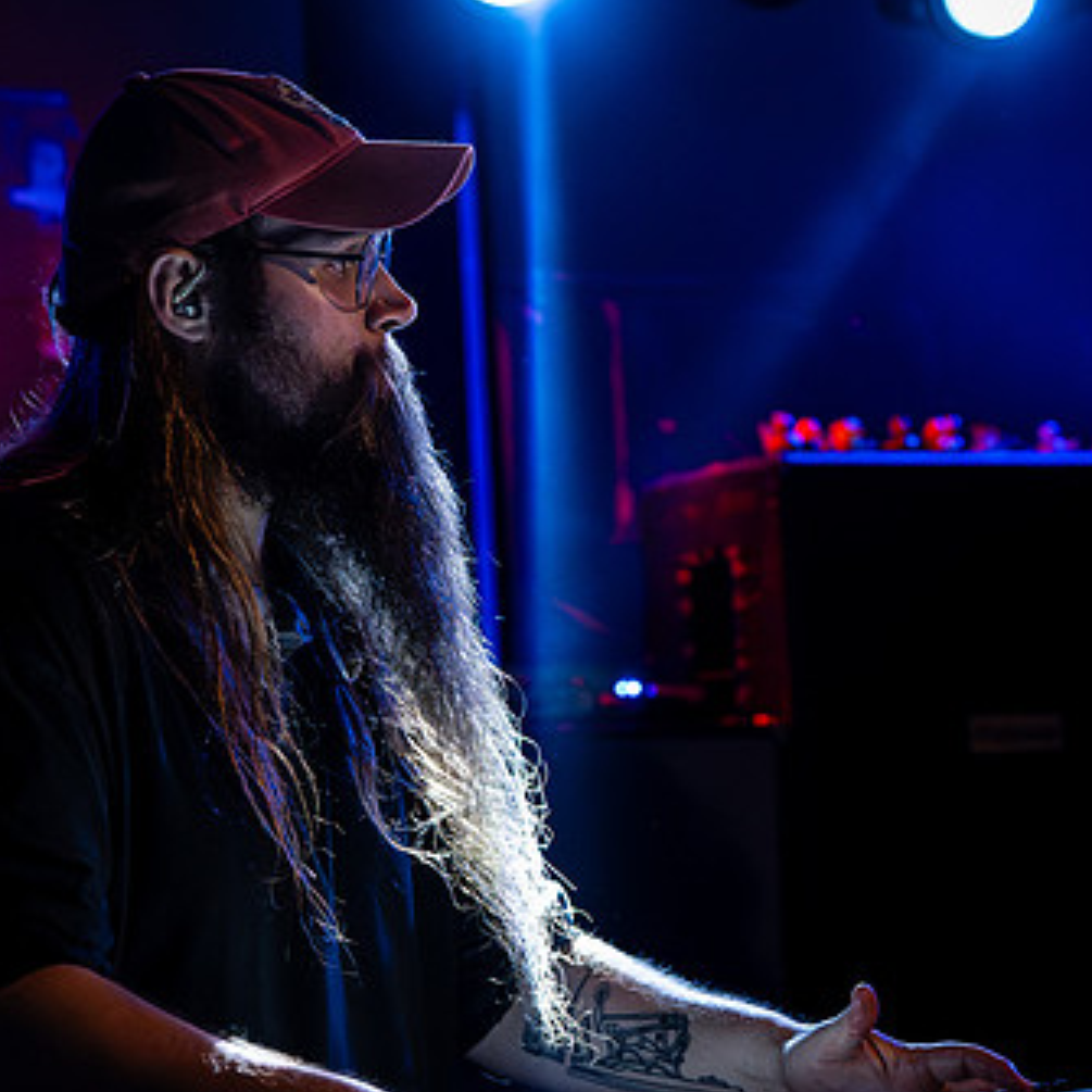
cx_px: 740
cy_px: 664
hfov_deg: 16.9
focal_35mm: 103
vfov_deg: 16.9
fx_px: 3676
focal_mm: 52
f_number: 2.8
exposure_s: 1/800
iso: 10000
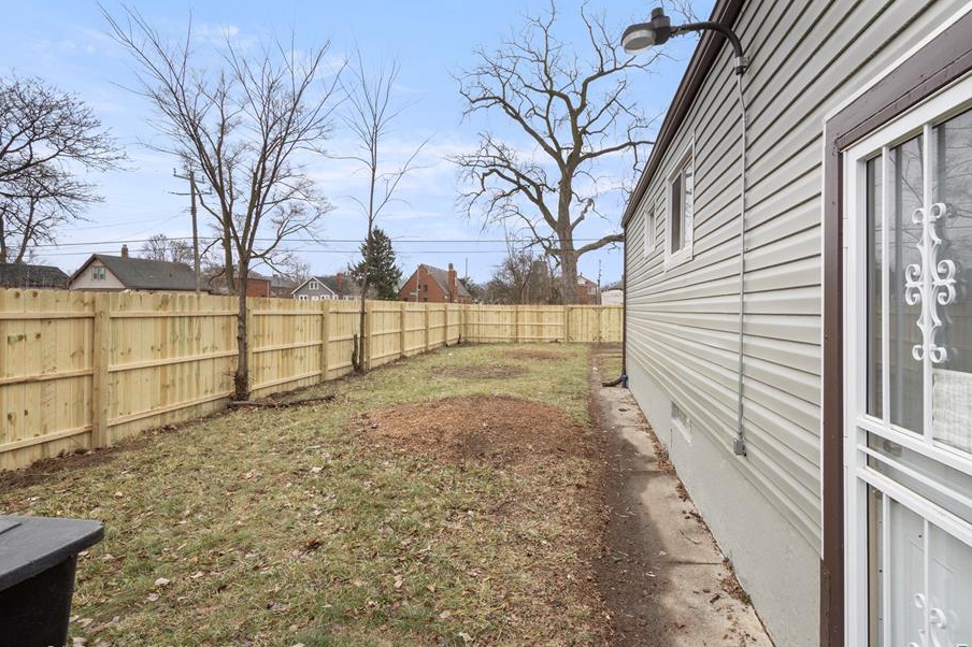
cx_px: 514
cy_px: 303
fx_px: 459
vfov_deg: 70.3
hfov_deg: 93.2
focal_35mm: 17
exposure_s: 1/25
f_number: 11
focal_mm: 10
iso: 320
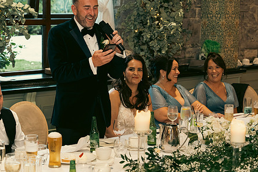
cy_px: 76
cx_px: 99
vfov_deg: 15.0
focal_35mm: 91
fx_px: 652
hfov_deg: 22.3
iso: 2500
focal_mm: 69
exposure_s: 1/160
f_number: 3.5
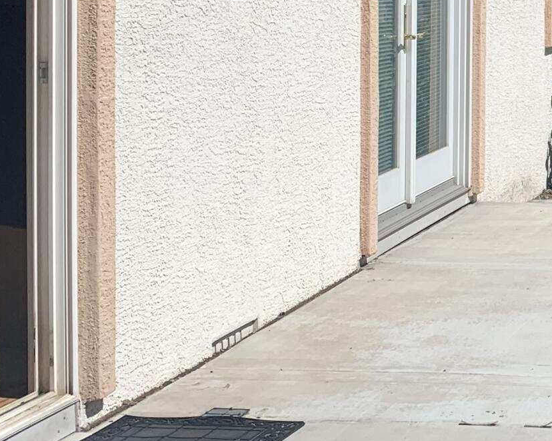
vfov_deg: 16.3
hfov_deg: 18.1
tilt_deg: -0.1
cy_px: -7
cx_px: 867
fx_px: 1503
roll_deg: -0.6
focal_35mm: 92
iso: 25
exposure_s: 1/4098
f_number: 1.8
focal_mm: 4.25
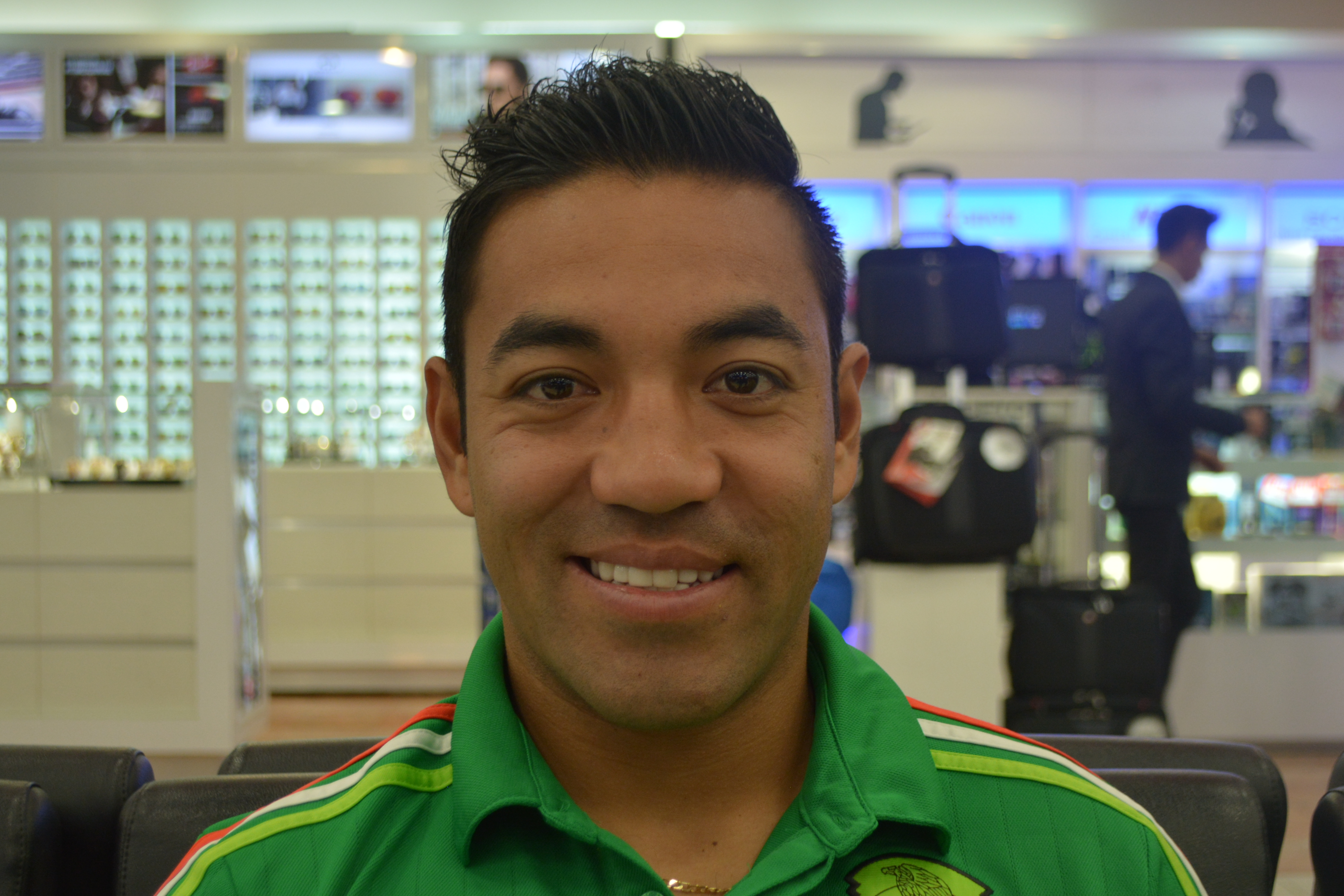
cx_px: 688
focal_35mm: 57
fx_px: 2128
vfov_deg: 23.8
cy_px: 522
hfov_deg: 35.1
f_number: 4.5
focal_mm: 30
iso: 400
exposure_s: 1/60
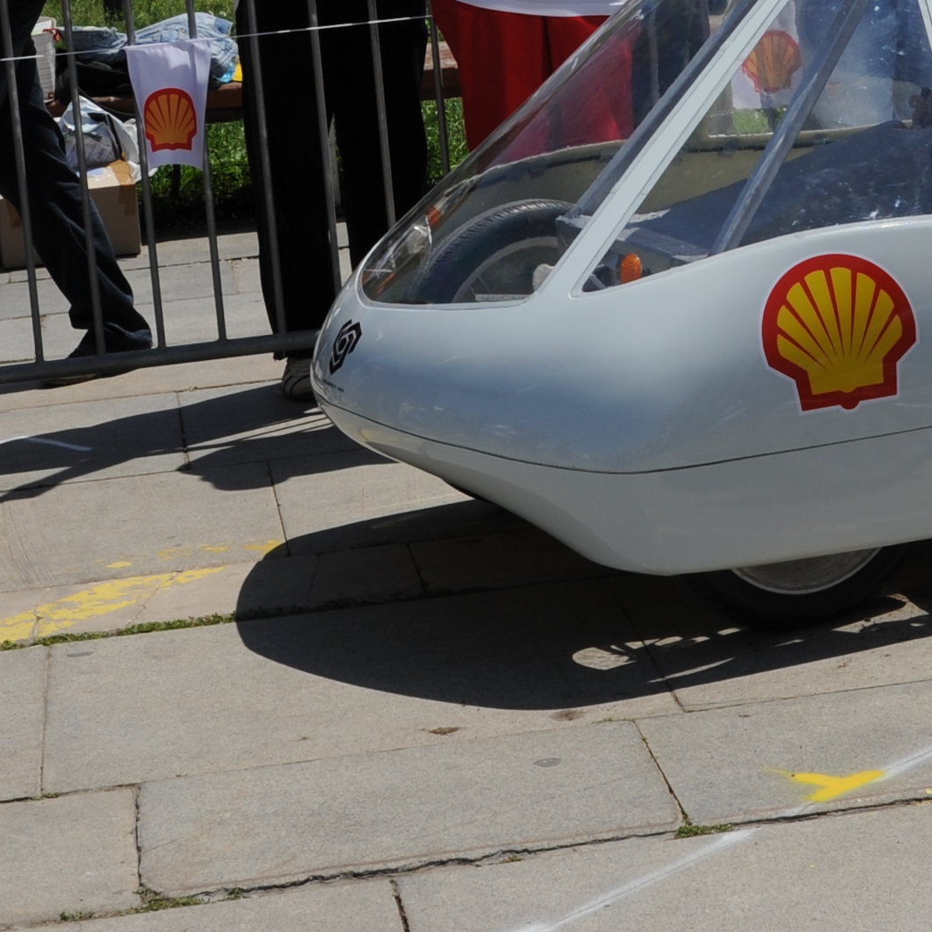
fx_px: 3503
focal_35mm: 115
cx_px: 769
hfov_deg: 15.0
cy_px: 60
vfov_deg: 15.0
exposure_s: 1/500
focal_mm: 34
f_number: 10
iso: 200
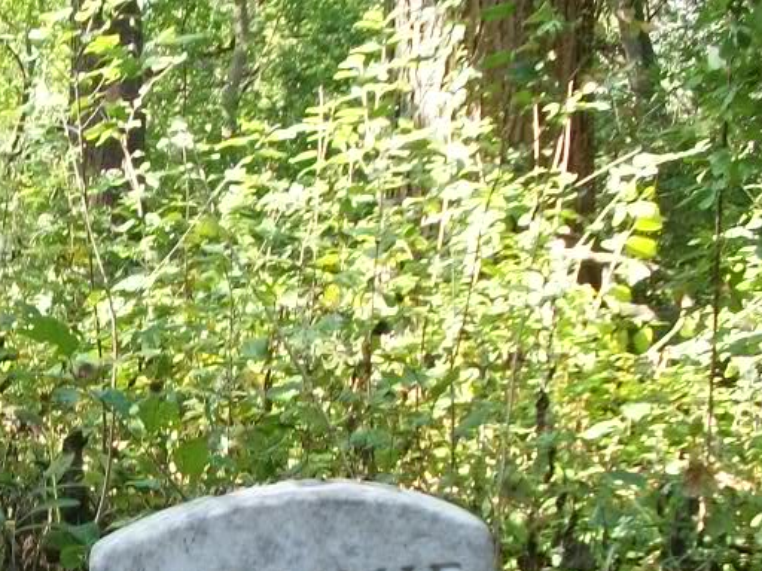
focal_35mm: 80
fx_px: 1761
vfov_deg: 17.9
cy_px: 592
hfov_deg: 23.1
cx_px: -55
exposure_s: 1/50
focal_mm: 5.7
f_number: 2.9
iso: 80
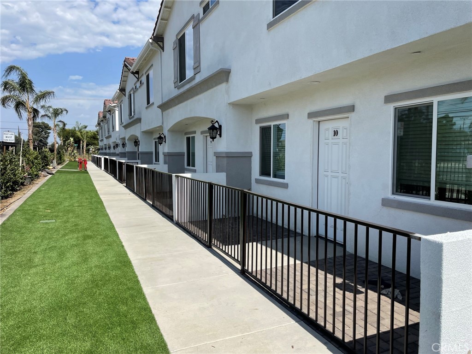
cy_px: 177
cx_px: 236
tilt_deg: -2.9
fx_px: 355
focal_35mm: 26
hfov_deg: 67.3
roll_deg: +0.8
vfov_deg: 53.1
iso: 32
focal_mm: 4.2
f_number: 1.6
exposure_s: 1/4132
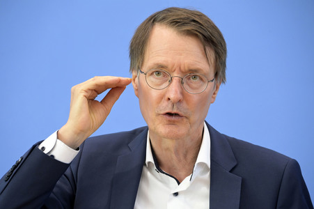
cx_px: 157
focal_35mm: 180
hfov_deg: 11.4
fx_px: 1569
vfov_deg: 7.6
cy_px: 104
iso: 5000
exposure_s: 1/500
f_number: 5.6
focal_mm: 180
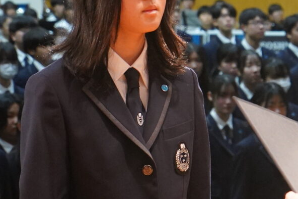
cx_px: 270
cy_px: 58
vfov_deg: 6.0
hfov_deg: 9.0
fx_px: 1878
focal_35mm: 227
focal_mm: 70
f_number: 5.6
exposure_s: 1/160
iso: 5000
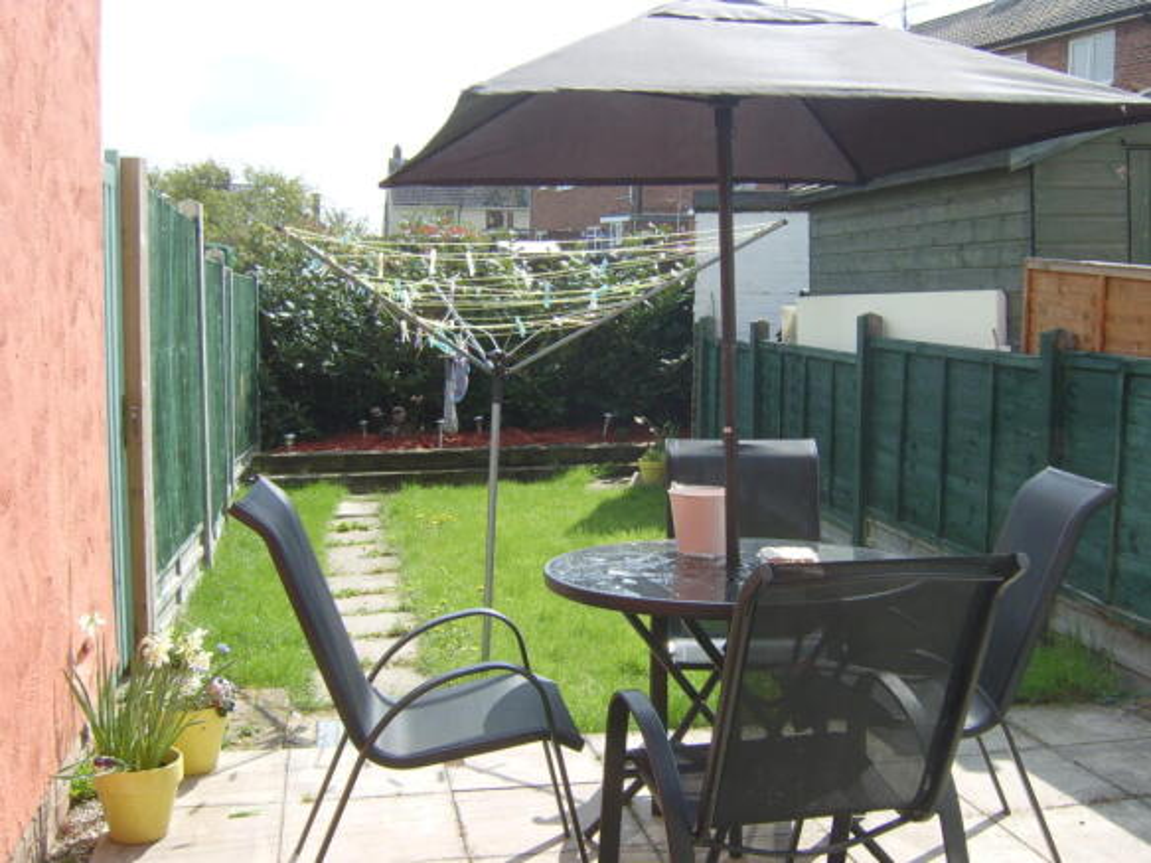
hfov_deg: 58.4
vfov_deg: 45.4
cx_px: 576
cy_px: 432
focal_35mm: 31
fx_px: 1031
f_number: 5.6
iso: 50
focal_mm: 8.13
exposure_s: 1/125
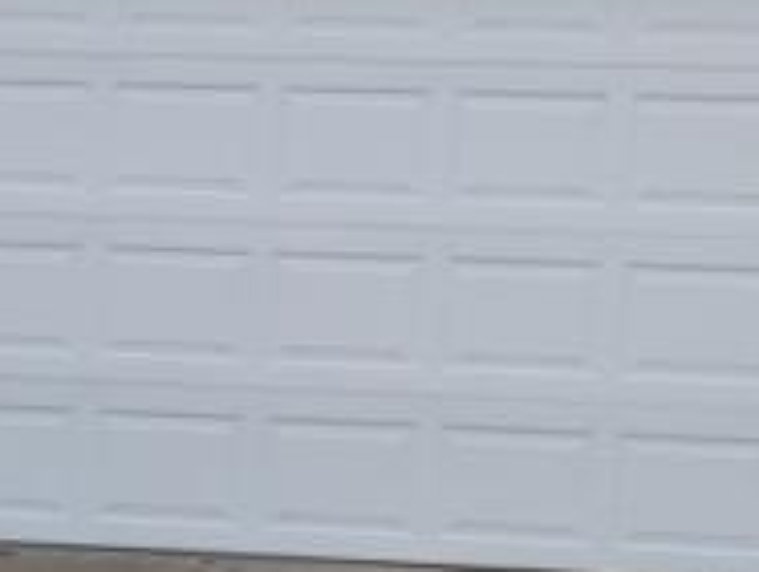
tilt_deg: +1.8
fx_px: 2175
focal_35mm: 99
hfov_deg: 18.9
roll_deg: -3.0
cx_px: 865
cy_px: 207
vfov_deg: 15.0
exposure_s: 1/842
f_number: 2.2
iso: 32
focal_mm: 4.15
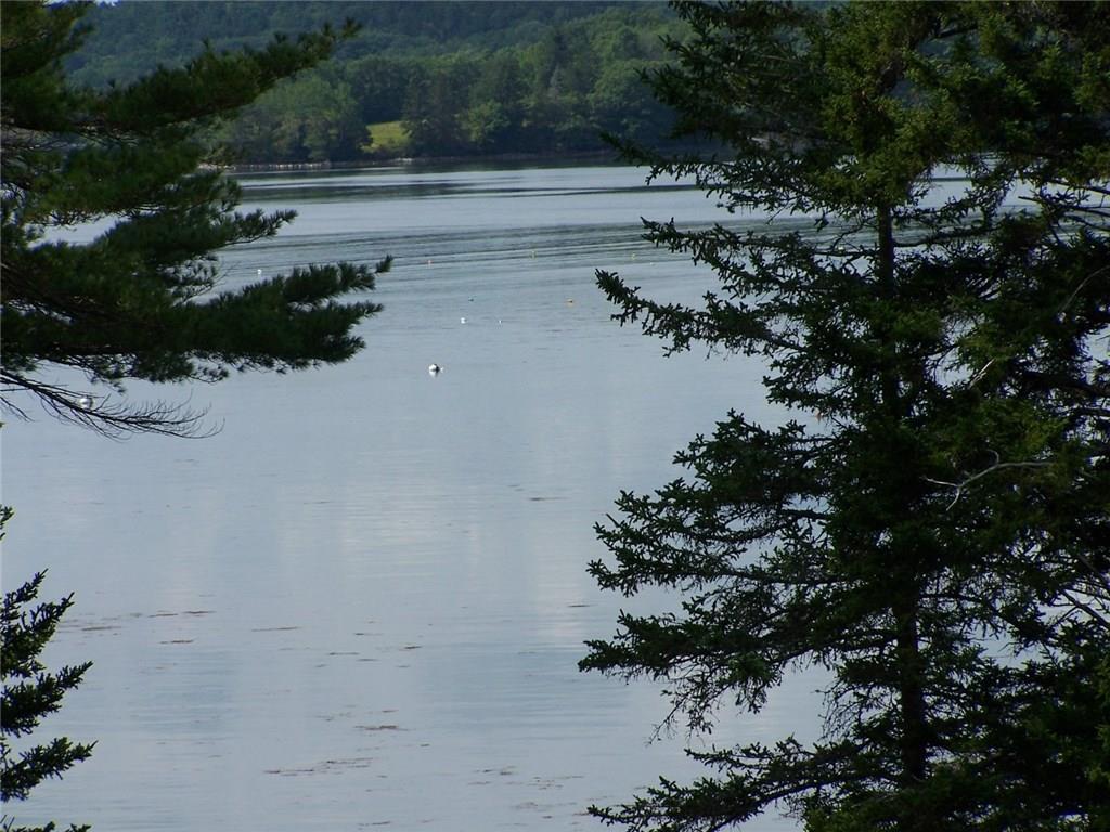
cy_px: 416
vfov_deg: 6.8
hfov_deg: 9.1
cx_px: 555
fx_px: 6990
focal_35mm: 218
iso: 80
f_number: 4.5
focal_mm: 36.2
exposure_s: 1/1000
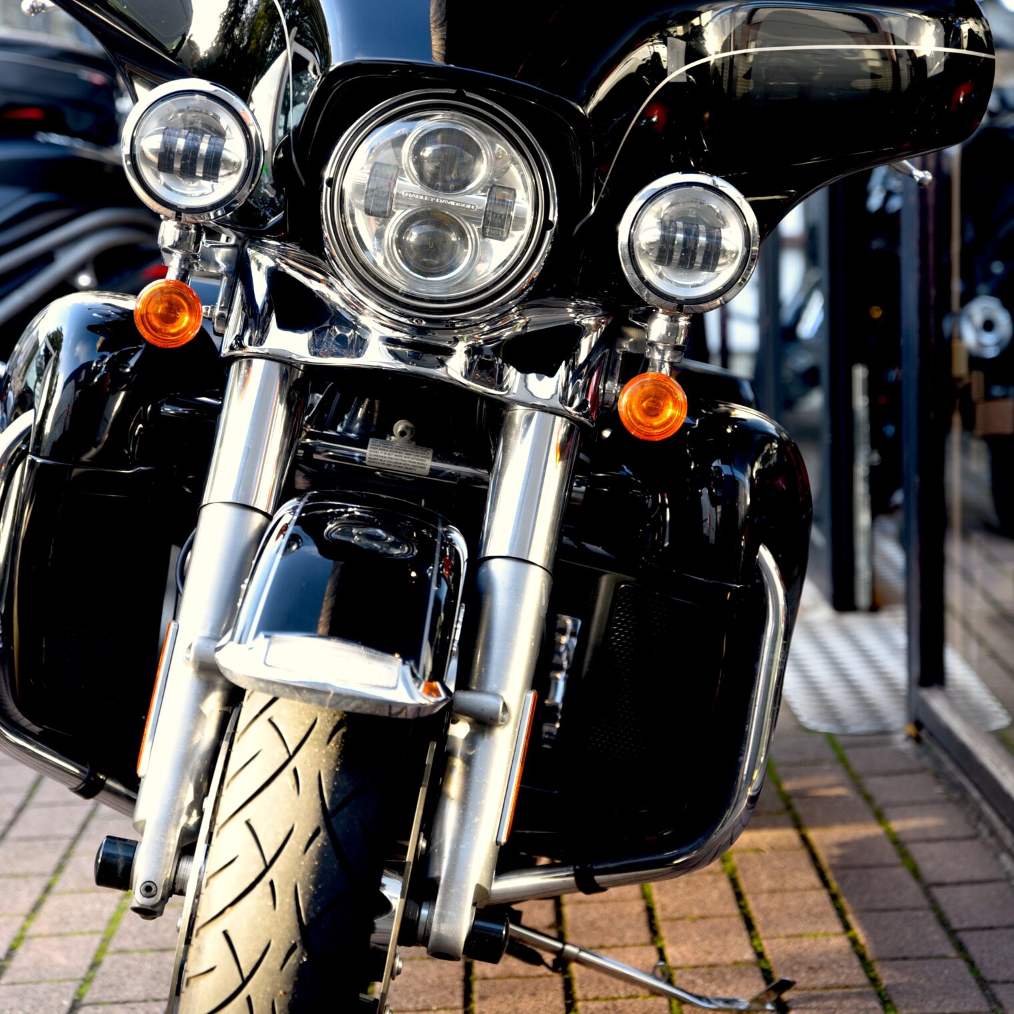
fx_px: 3314
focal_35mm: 100
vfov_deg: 17.4
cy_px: 471
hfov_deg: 17.4
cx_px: 473
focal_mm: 70
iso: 200
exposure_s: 1/60
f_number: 3.5
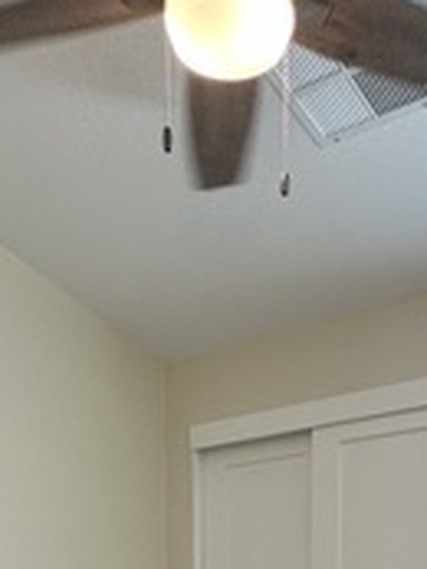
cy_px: 758
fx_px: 887
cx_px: 289
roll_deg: -0.8
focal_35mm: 54
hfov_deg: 26.9
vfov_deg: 28.5
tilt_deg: -5.3
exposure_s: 1/120
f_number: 2.2
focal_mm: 2.22
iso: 100
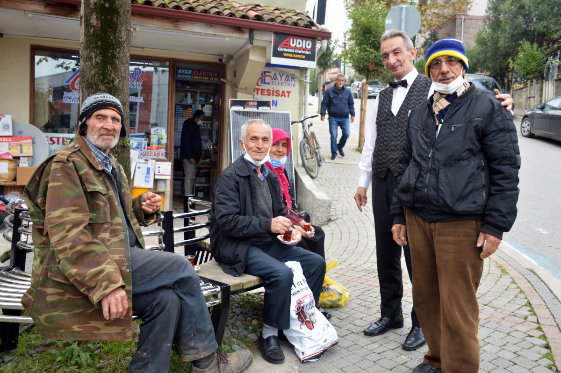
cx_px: 280
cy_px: 186
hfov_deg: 57.3
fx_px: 514
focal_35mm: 33
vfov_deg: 39.9
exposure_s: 1/125
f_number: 4.5
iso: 400
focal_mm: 22
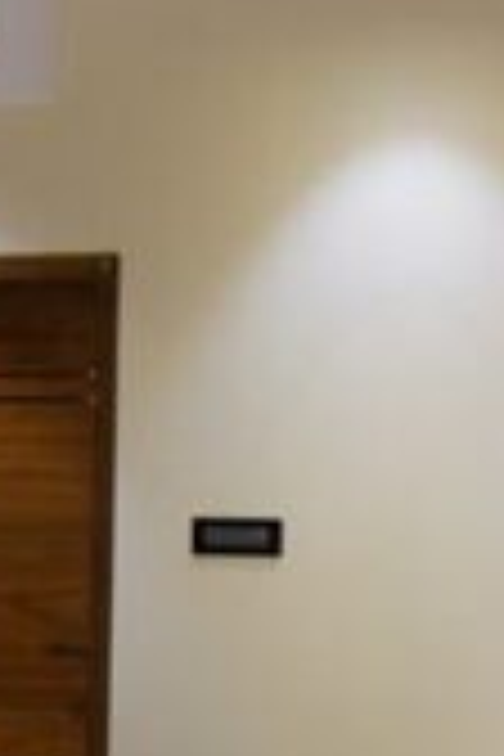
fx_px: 3150
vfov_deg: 13.6
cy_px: 148
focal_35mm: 150
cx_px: 207
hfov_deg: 9.1
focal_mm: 28
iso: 1000
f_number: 4
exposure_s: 1/160
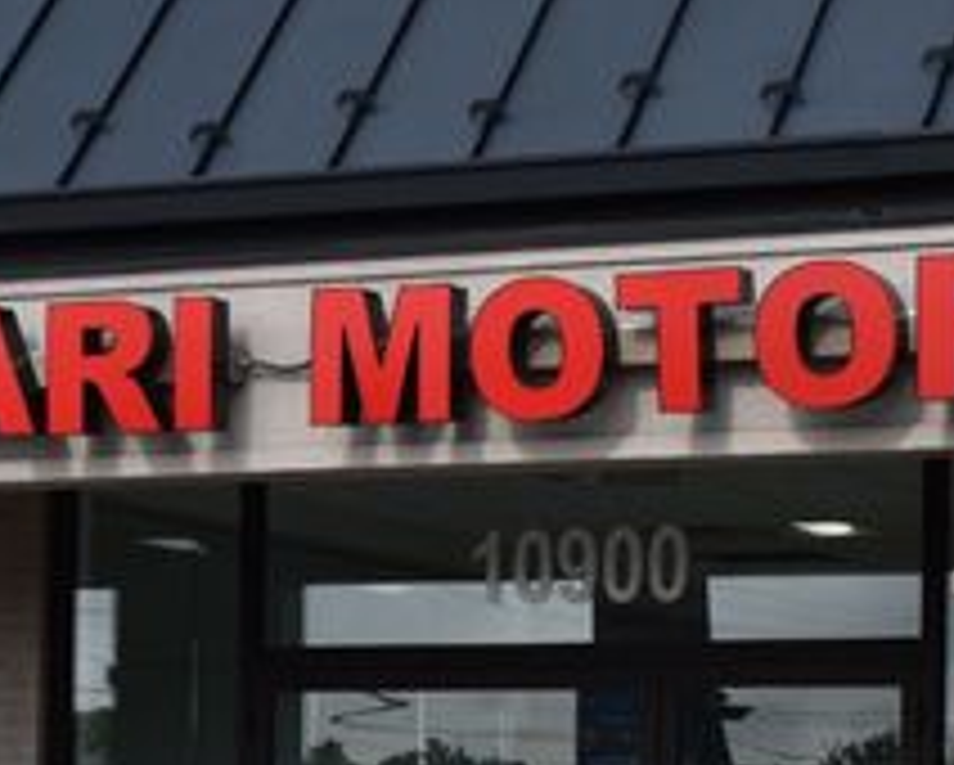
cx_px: 306
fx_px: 4194
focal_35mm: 148
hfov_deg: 13.0
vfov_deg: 10.3
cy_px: 914
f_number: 11
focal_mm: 35
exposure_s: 1/500
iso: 250
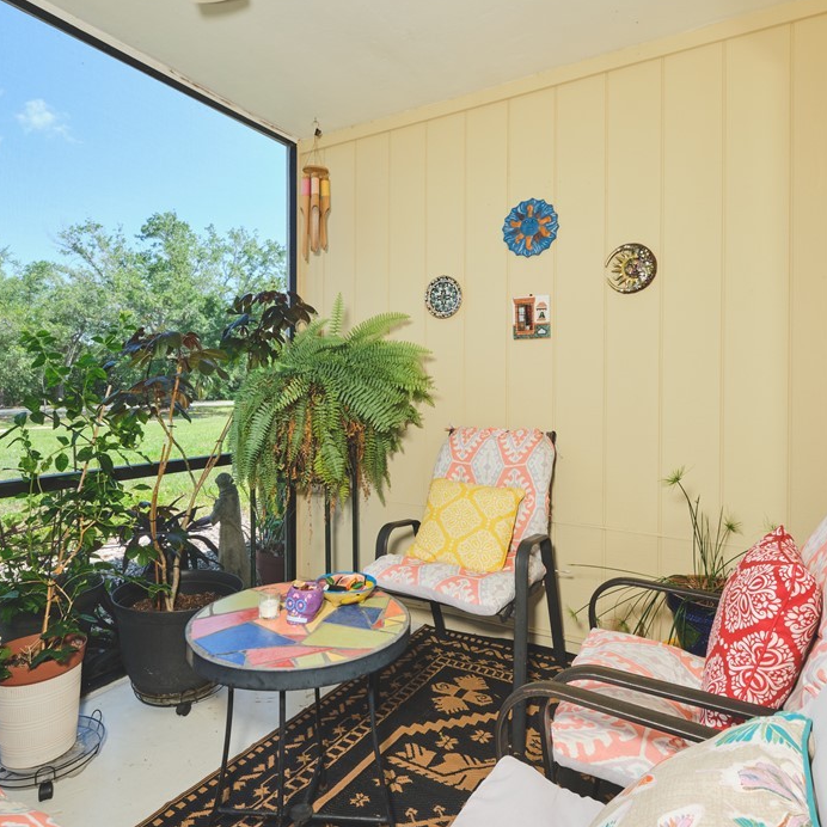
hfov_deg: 74.8
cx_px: 408
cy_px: 418
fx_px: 541
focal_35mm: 20
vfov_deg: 74.8
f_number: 8
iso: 400
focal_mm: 10
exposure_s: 1/100
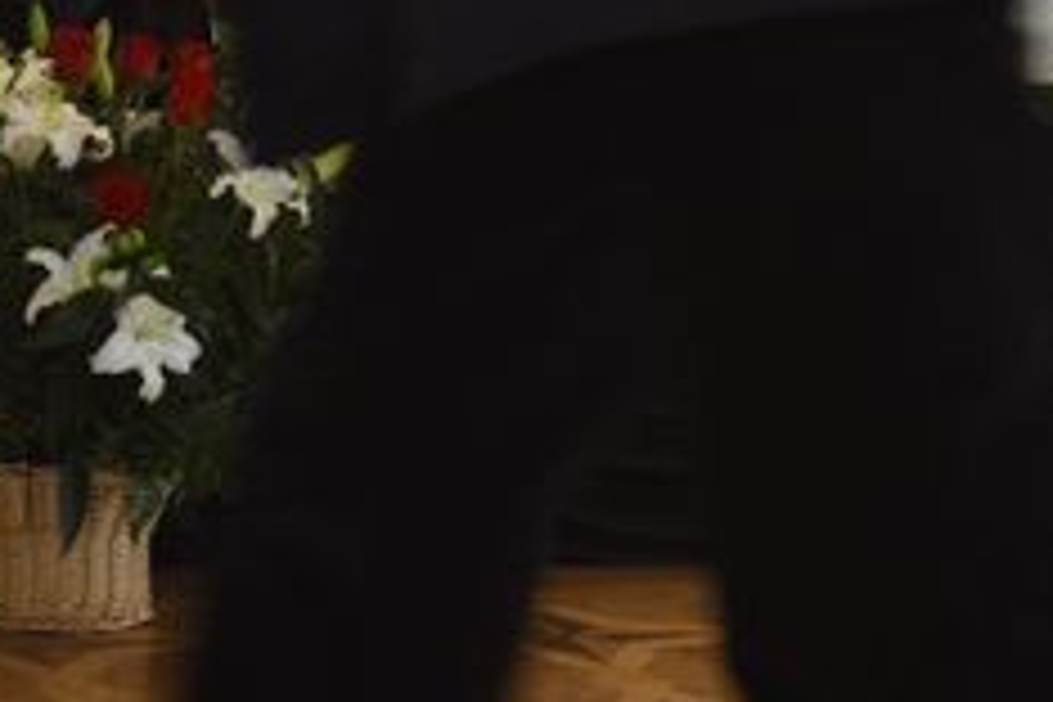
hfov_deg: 13.5
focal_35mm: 149
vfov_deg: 9.0
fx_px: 4358
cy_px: -266
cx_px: -81
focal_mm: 50
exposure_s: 1/25
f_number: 5.6
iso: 1600
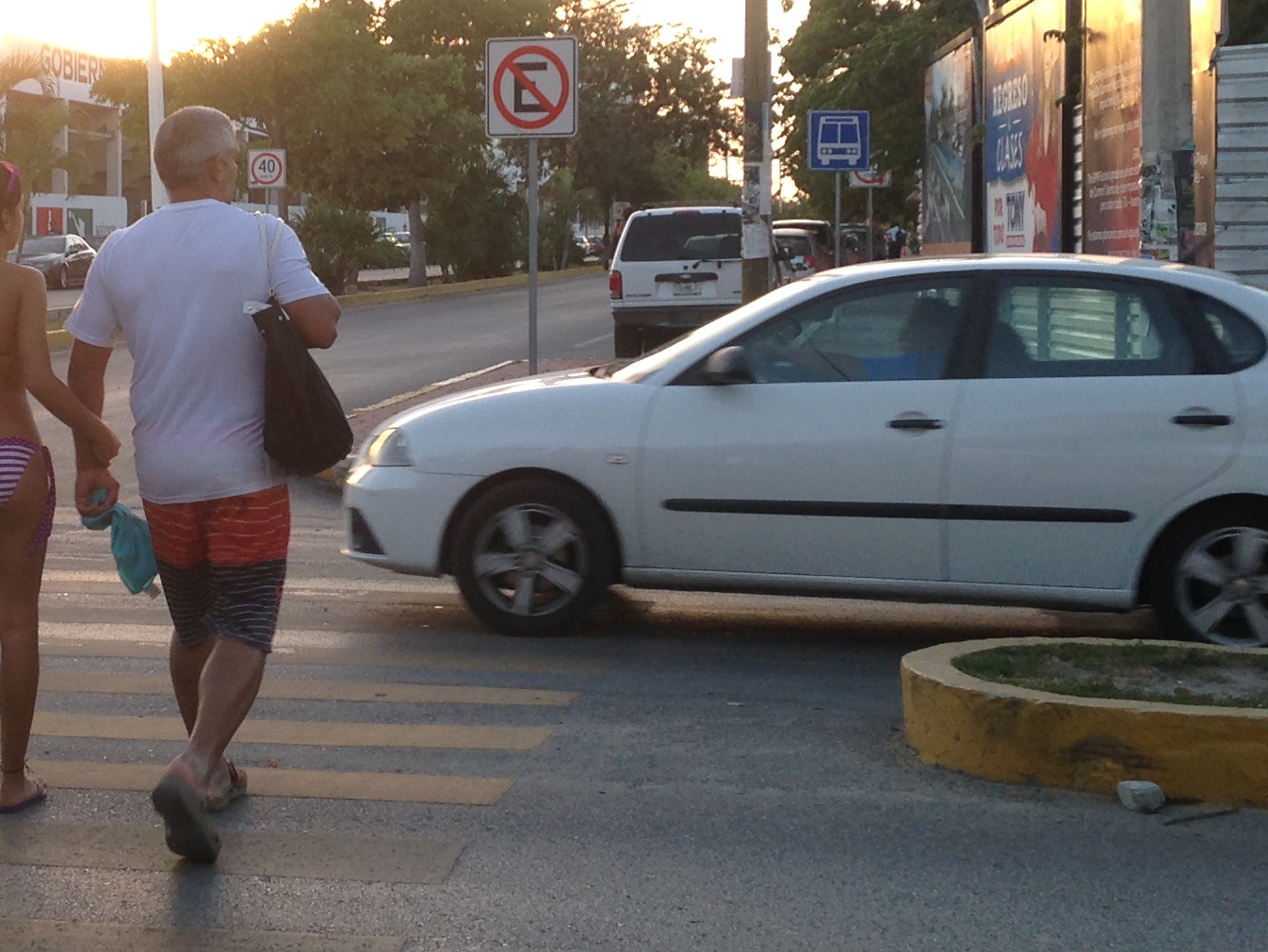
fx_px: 2931
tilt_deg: +0.0
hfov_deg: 24.2
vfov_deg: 18.3
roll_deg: +2.4
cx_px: 371
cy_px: 254
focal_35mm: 80
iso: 50
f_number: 2.4
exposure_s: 1/123
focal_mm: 4.12
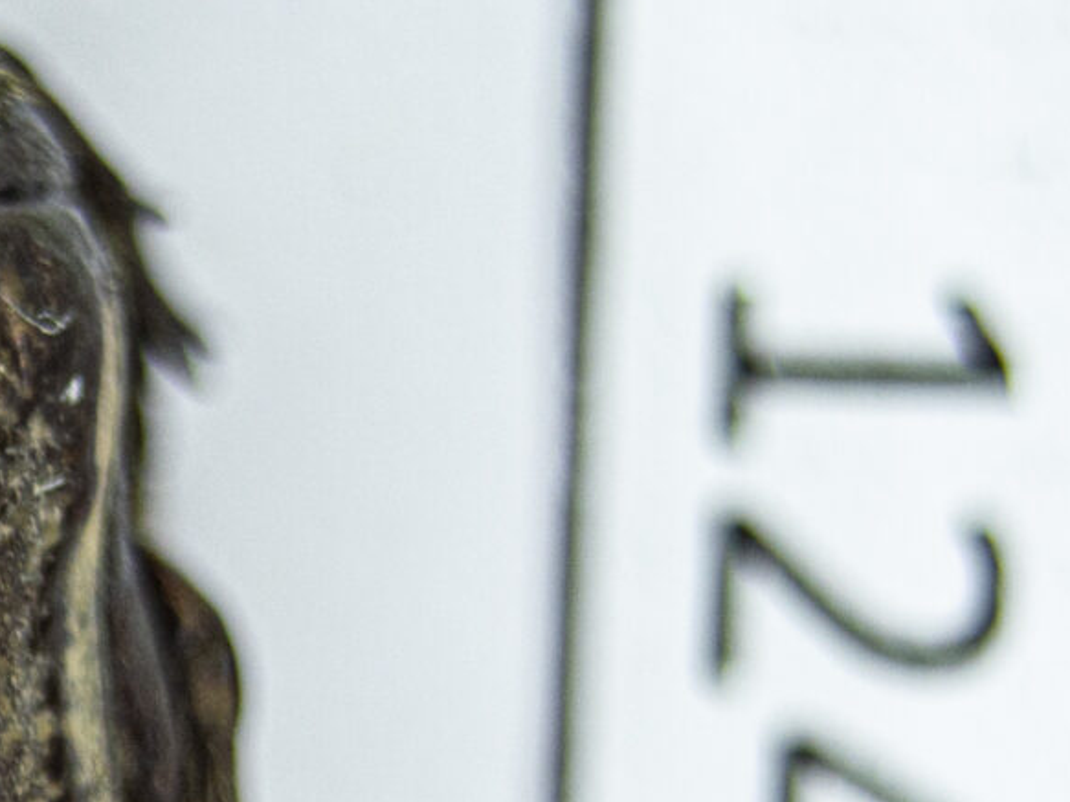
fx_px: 8221
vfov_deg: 5.6
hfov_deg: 7.4
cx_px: -228
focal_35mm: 266
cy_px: 553
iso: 200
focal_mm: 42
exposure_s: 1/125
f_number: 5.6
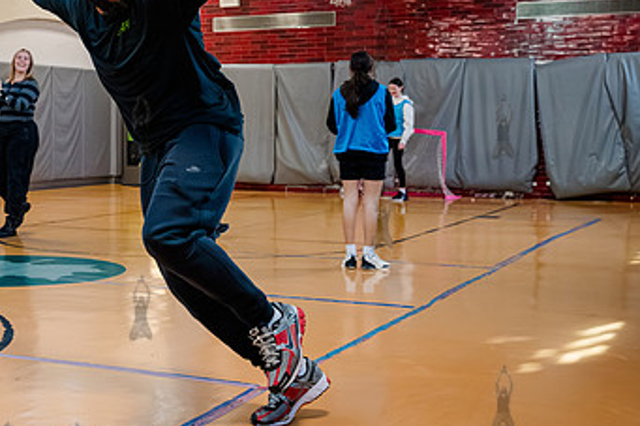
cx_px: 139
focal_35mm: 61
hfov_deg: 32.1
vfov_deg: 22.1
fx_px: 1084
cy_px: 126
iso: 8000
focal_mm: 35
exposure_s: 1/1000
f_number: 4
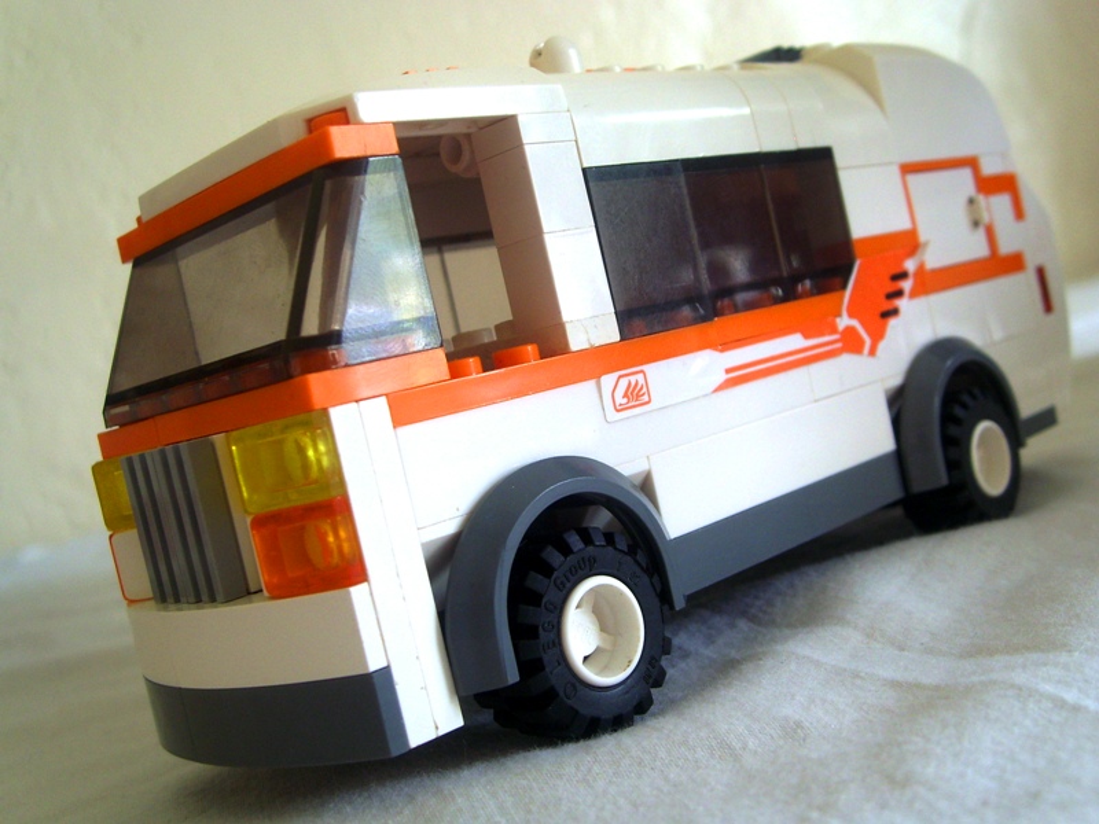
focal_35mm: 35
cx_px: 550
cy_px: 412
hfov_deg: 52.6
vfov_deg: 40.7
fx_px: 1111
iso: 50
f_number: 2.8
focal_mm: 5.8
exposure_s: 1/12
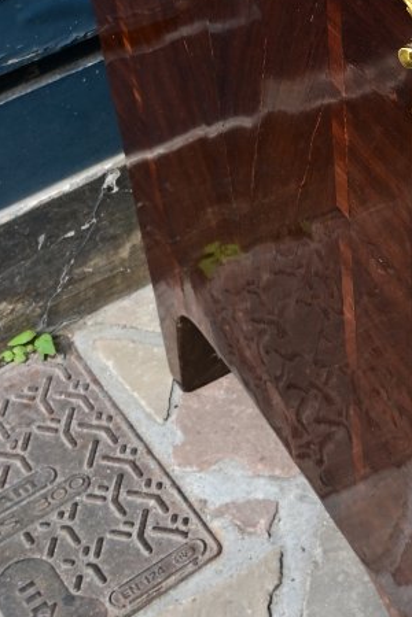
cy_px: 101
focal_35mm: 80
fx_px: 1373
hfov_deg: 16.2
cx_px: 523
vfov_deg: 24.8
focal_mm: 20
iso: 280
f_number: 11
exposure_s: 1/125
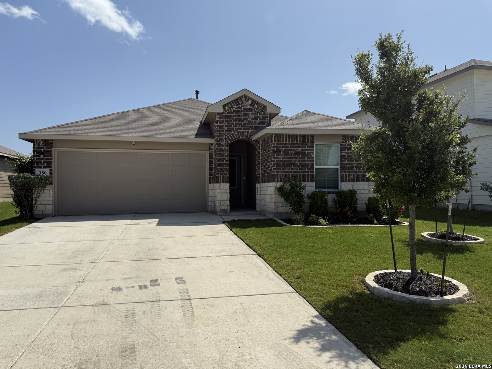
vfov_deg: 56.8
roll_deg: +0.8
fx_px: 341
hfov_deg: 71.6
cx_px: 246
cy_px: 184
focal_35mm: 24
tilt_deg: +0.9
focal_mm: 6.76
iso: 80
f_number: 1.78
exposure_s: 1/8130
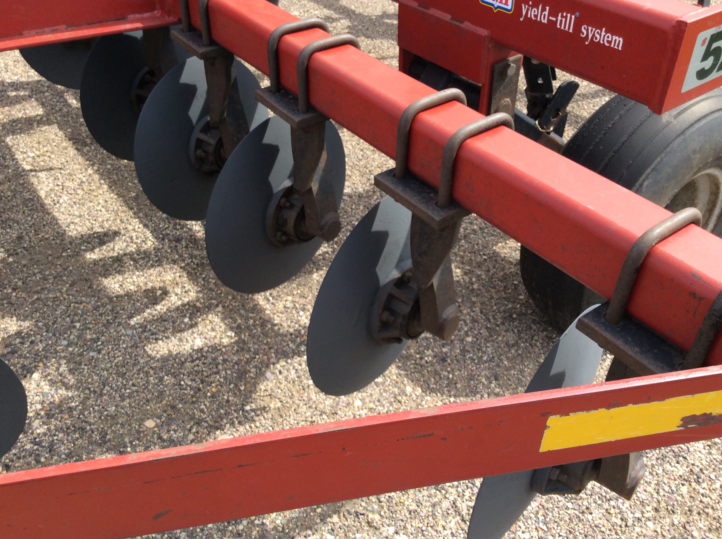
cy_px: 270
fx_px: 666
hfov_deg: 56.9
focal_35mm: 32
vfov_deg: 44.1
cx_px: 361
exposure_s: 1/520
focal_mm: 3.3
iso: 32
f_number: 2.4
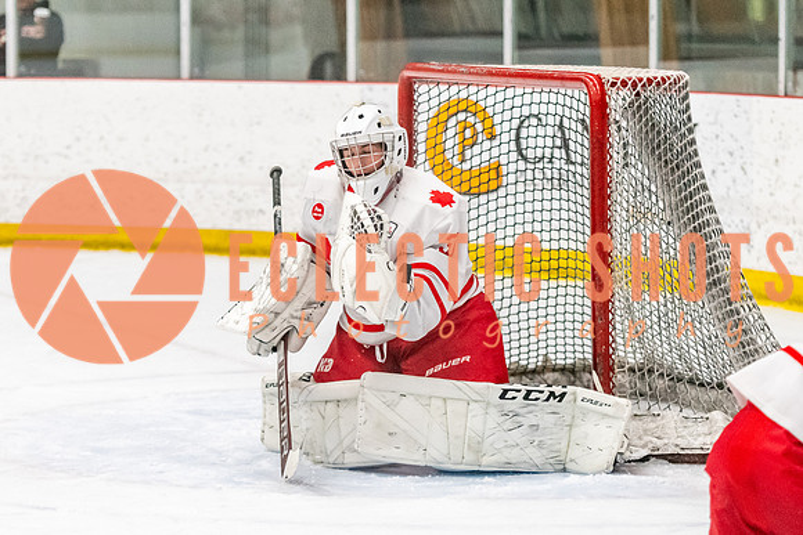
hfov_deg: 11.2
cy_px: 252
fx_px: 4077
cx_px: 402
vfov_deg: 7.5
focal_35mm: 183
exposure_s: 1/800
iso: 4000
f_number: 2.8
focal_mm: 98
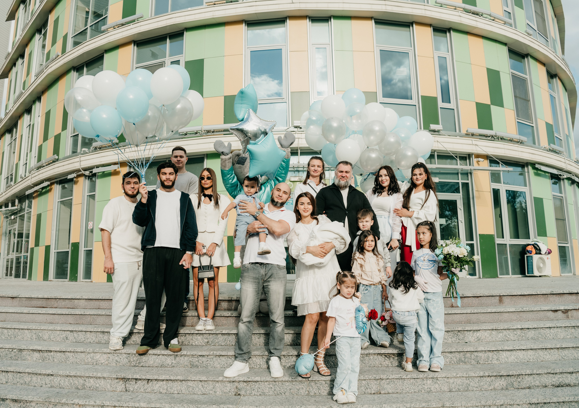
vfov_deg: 51.8
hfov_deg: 69.0
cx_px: 269
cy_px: 207
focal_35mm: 26
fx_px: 421
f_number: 5
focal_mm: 24
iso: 125
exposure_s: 1/640
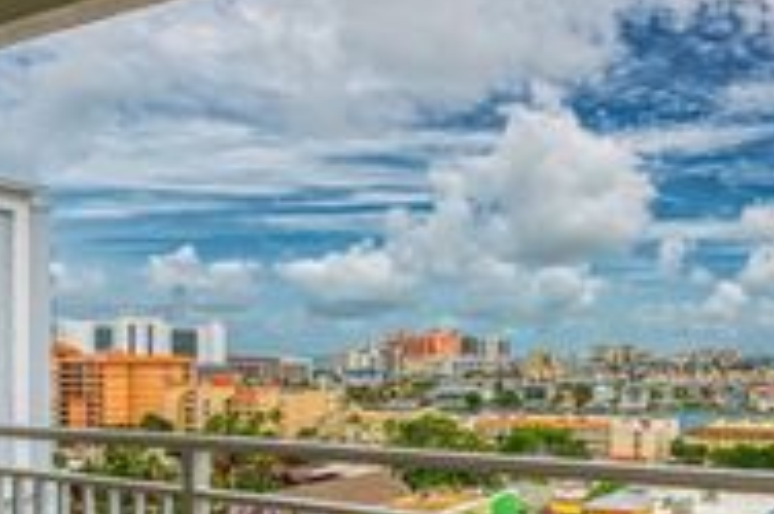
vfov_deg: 39.9
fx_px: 687
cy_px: 389
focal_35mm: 32
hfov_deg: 51.0
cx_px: 716
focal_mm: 12
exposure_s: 1/200
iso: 100
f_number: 11
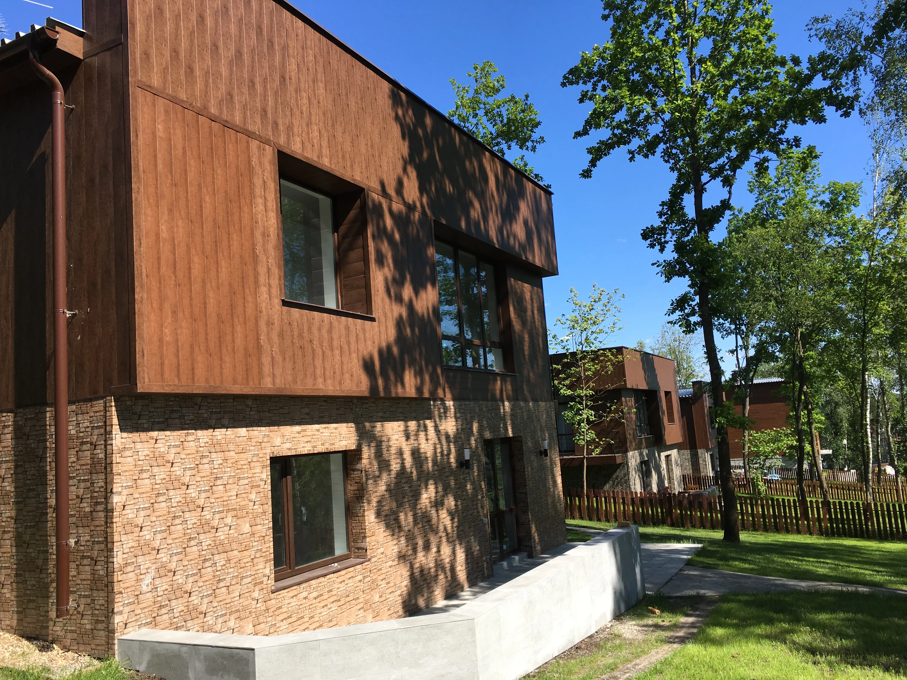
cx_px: 454
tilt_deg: +8.0
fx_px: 760
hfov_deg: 61.7
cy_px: 340
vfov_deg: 48.2
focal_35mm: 29
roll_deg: +3.8
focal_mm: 4.15
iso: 25
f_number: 2.2
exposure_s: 1/1040
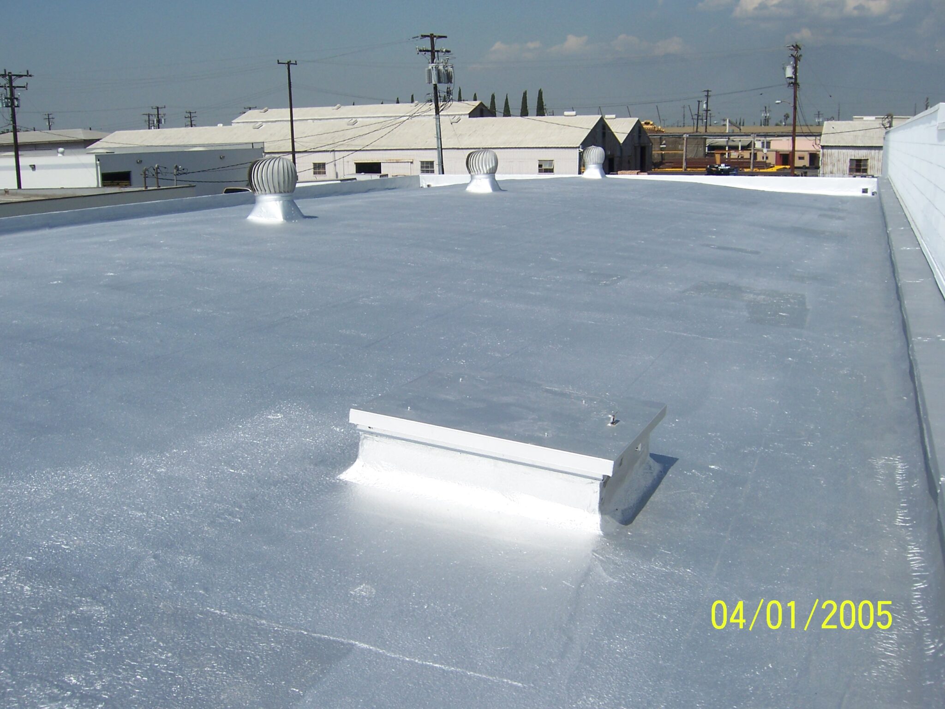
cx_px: 472
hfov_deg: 51.4
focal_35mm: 36
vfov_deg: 39.7
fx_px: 983
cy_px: 354
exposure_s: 1/800
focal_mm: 6.2
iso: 80
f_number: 4.5
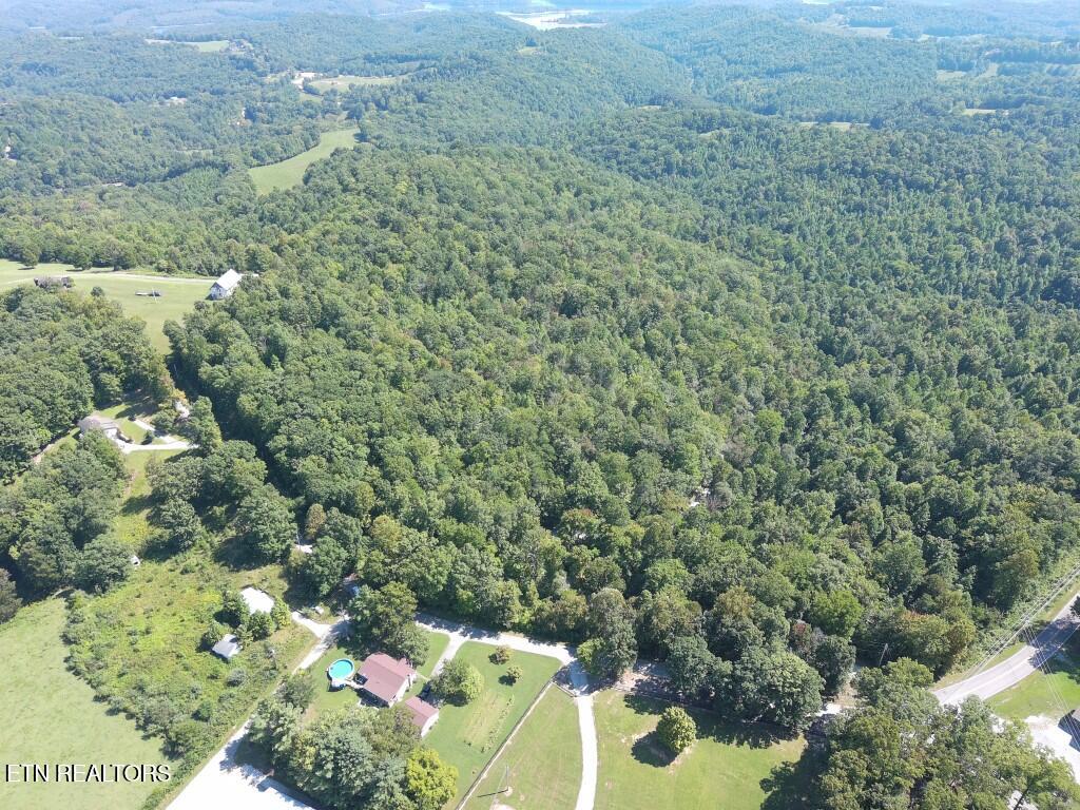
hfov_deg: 73.9
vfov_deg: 58.9
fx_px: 718
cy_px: 405
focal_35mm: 23
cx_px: 540
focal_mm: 6.67
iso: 100
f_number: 1.9
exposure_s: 1/705
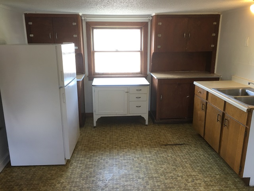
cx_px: 127
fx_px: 213
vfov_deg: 48.2
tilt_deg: -13.6
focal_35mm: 29
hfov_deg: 61.7
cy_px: 96
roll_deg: +0.4
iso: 32
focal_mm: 4.15
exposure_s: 1/15
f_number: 2.2
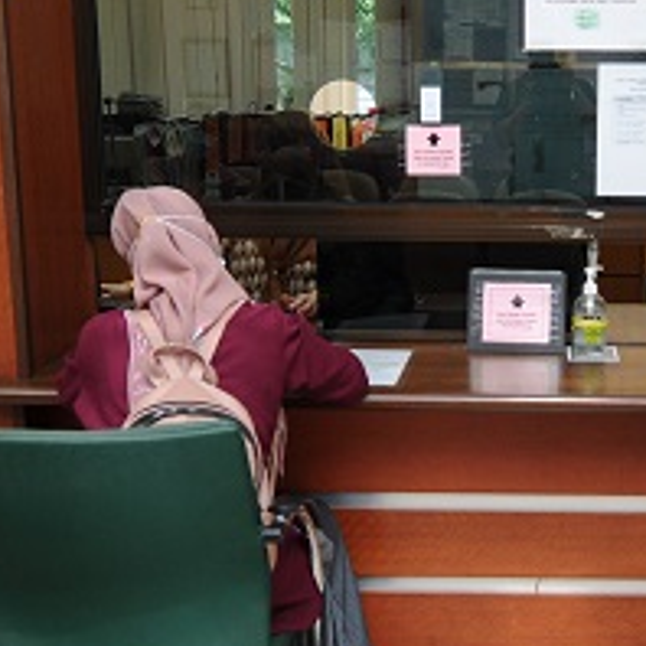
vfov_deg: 28.6
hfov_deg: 27.9
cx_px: 538
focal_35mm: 60
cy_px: 305
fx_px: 1267
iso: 1000
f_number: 2.8
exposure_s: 1/160
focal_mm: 20
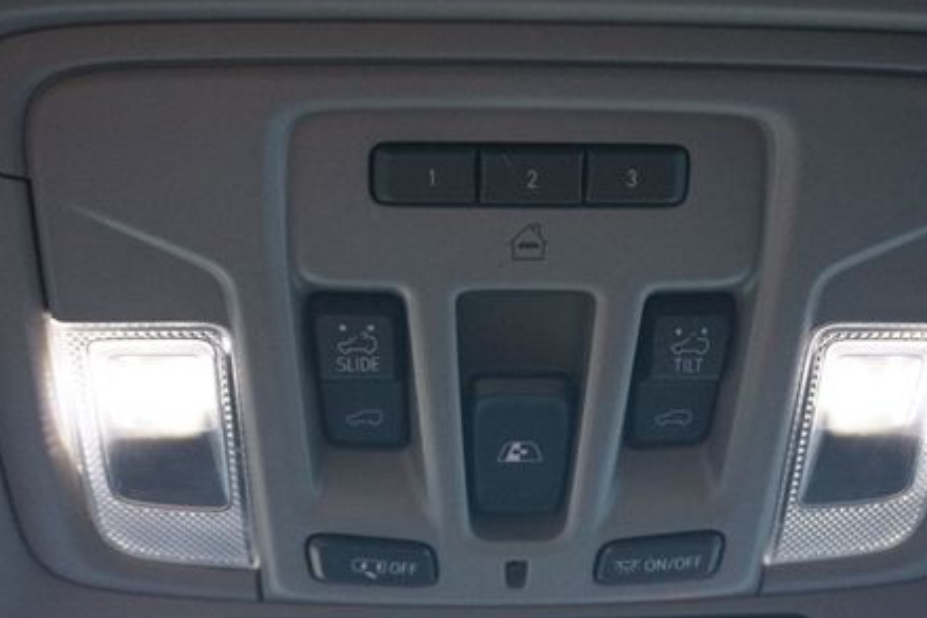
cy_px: 380
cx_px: 497
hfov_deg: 41.1
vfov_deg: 28.0
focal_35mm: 48
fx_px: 1235
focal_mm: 22
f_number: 4
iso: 2000
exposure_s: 1/60
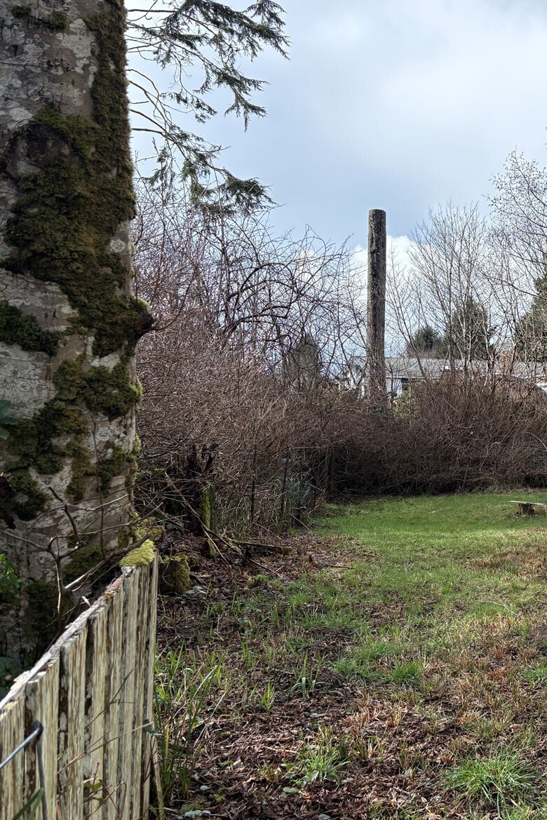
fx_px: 843
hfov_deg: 32.8
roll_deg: -0.1
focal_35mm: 37
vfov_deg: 51.9
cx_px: 555
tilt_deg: -0.4
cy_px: 413
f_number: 1.6
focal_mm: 5.96
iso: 64
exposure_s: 1/1799
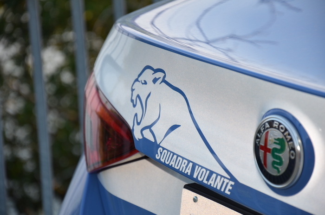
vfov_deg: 8.7
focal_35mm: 158
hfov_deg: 13.1
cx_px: 162
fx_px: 1419
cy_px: 108
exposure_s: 1/200
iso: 200
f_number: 5.6
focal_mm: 105
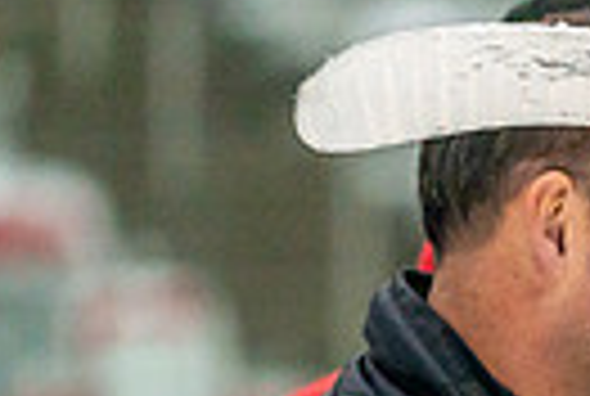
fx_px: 14521
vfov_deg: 1.6
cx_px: 955
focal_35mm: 884
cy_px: 763
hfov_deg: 2.3
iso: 3200
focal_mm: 200
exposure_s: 1/1250
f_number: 2.8
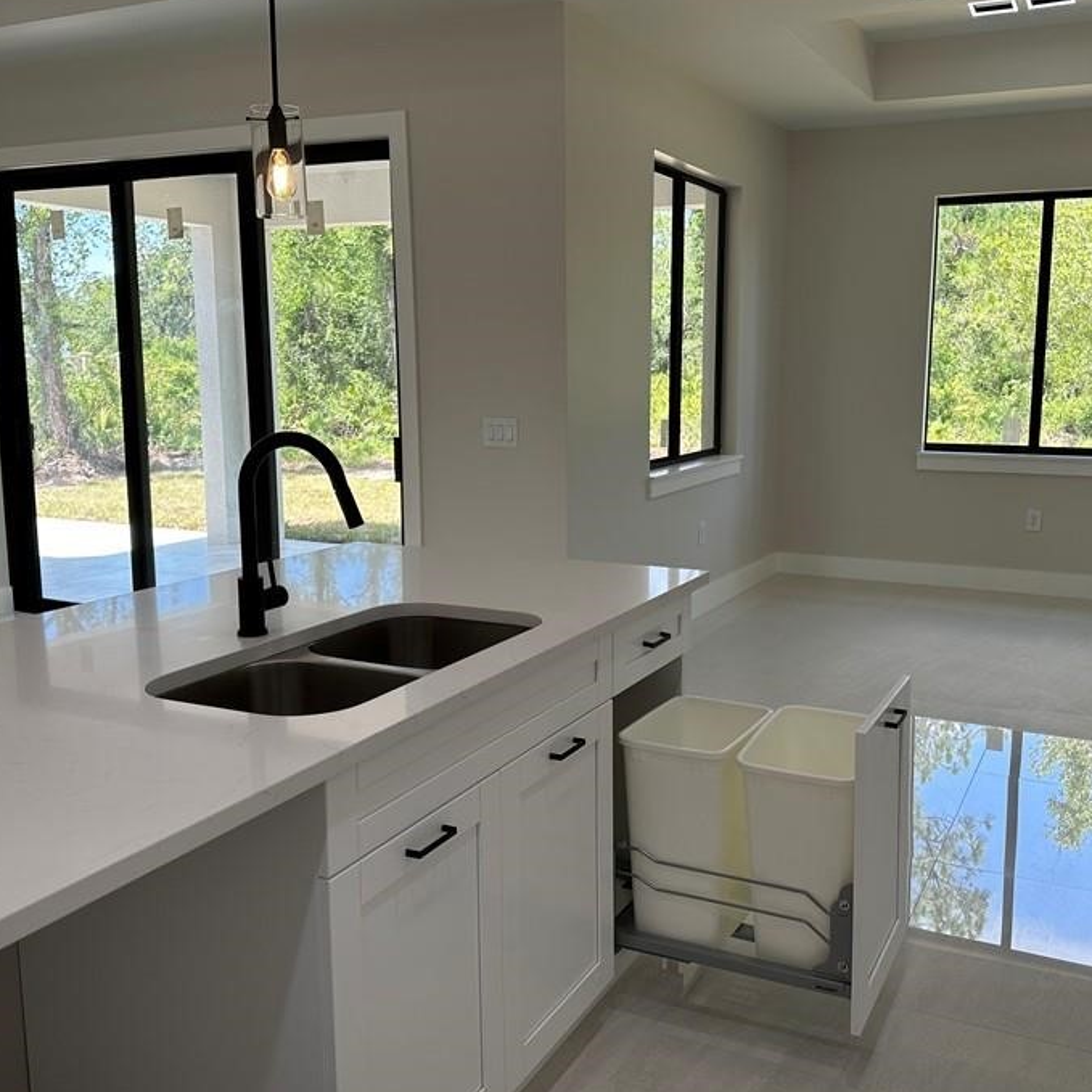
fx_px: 1142
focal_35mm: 32
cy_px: 518
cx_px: 606
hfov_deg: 51.0
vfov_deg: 51.1
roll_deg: -0.1
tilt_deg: -8.9
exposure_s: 1/471
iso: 80
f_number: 1.78
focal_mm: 6.86
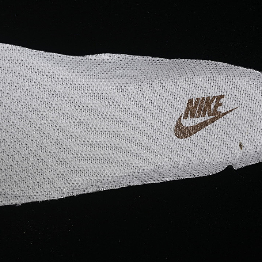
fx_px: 822
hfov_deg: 18.0
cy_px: 131
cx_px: 73
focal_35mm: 96
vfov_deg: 18.1
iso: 160
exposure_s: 1/80
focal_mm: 50
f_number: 7.1
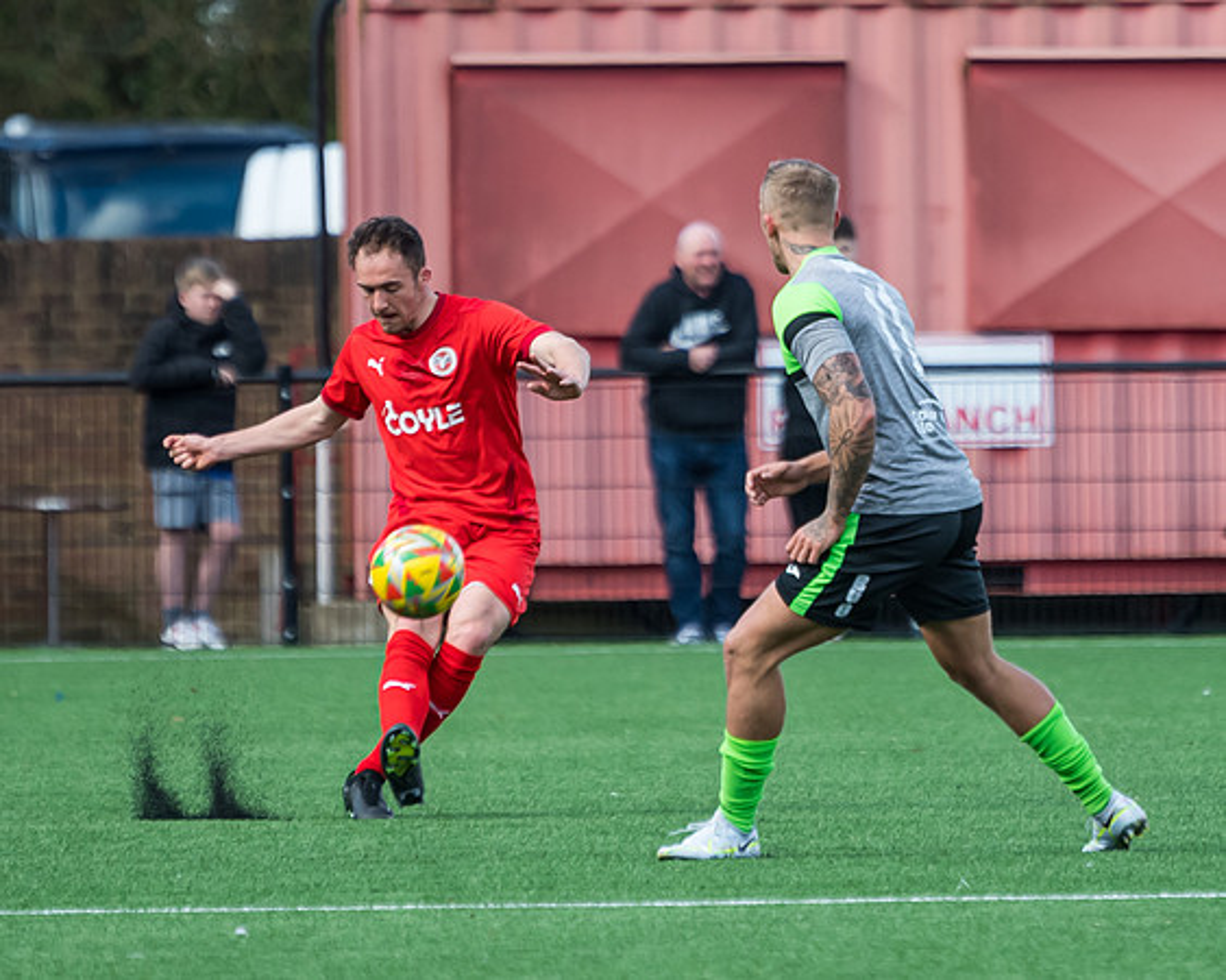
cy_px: 561
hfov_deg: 2.7
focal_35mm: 710
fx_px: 25741
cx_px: 654
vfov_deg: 2.2
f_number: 4
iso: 400
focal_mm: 280
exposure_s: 1/1000
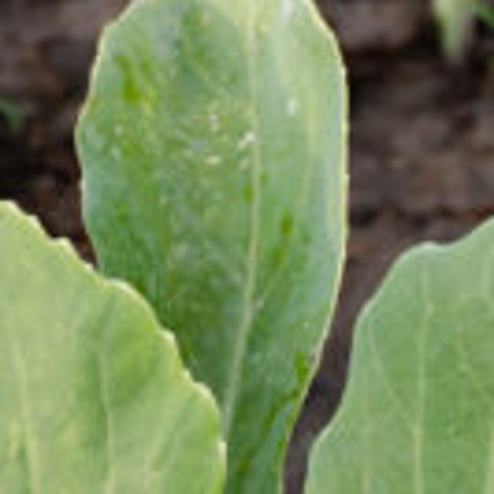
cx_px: 166
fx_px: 5215
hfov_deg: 5.4
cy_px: 538
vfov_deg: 5.4
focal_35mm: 323
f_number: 5.6
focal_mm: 41
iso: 100
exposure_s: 1/125
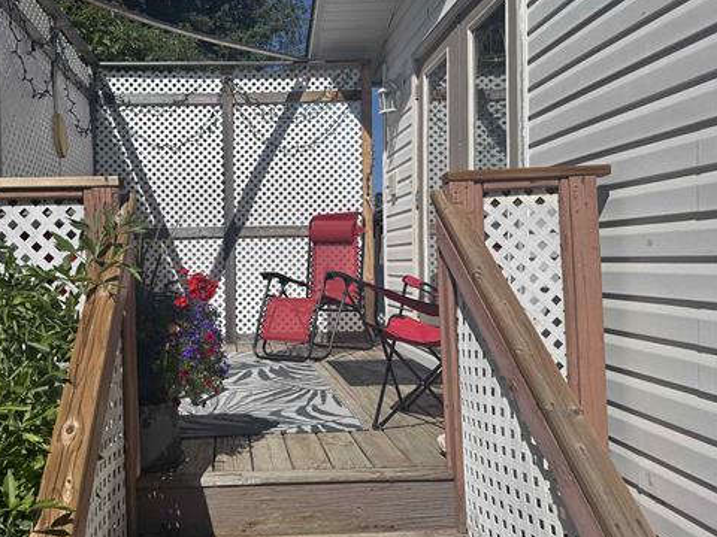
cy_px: 257
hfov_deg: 55.7
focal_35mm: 32
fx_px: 663
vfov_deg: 44.1
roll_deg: +0.8
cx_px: 243
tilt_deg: +0.3
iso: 80
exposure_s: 1/10417
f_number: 1.78
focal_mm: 6.76
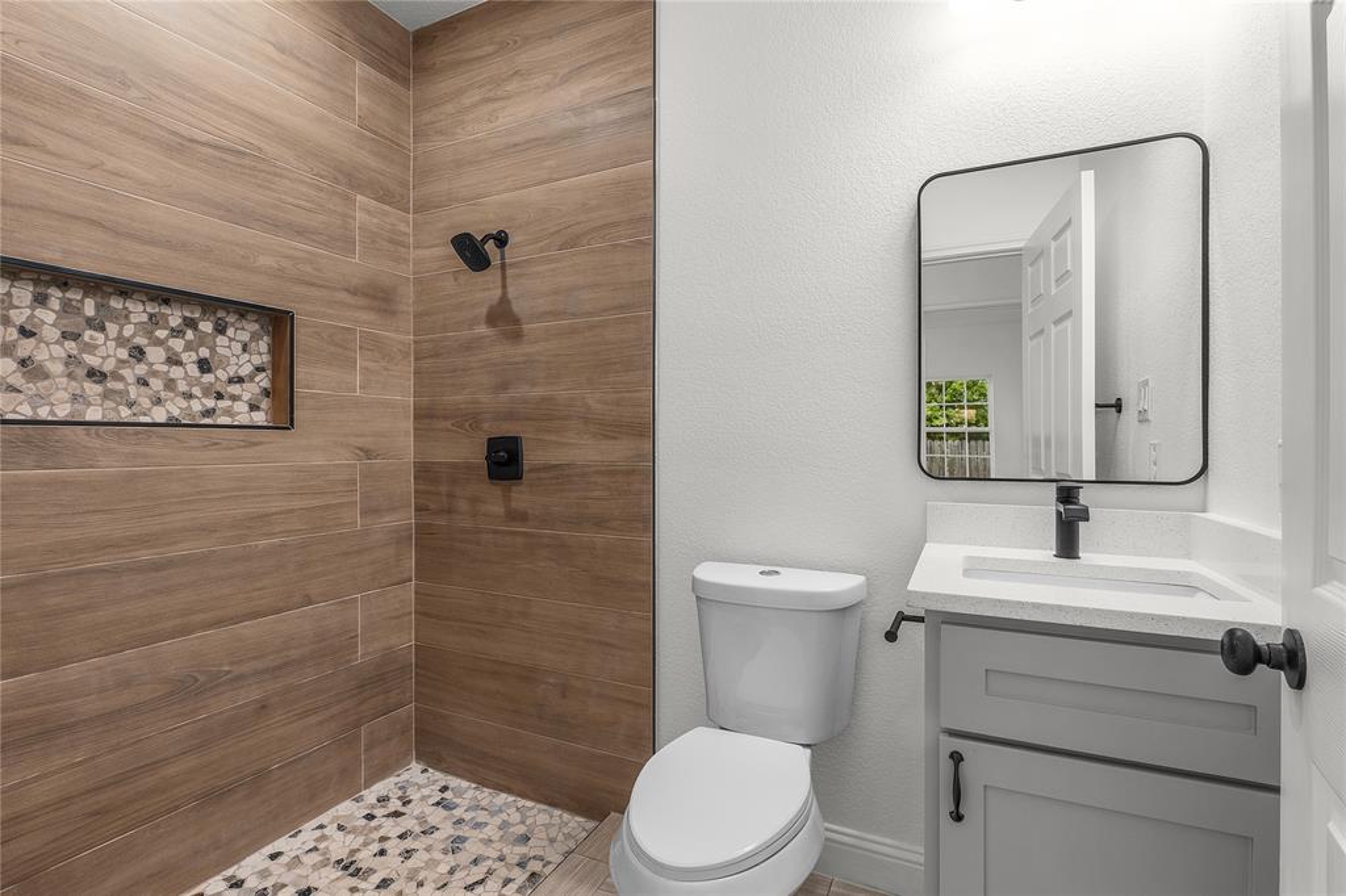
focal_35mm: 16
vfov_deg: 74.1
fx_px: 594
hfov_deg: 97.1
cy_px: 448
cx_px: 673
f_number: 10
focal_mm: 10.6
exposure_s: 1/2.5
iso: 200
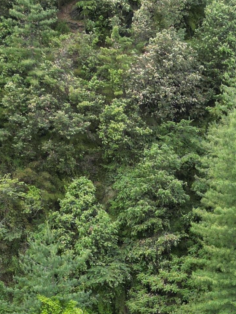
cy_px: 416
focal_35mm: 100
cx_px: 298
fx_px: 909
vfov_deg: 18.2
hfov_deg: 14.2
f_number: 1.7
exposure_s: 1/250
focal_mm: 6.72
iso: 100
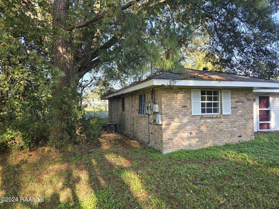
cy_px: 104
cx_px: 140
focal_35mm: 23
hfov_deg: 73.9
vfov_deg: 58.9
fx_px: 185
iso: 25
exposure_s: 1/180
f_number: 1.8
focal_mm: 5.4
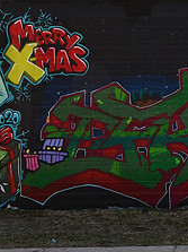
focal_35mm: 90
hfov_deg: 14.9
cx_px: 305
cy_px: 109
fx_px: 652
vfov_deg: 21.8
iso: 400
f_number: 9
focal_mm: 24
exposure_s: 1/400
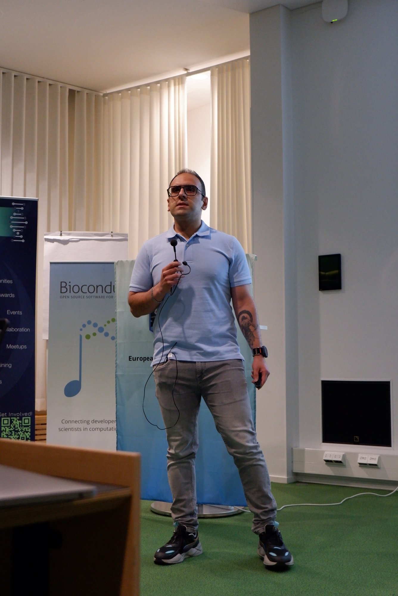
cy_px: 298
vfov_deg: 41.1
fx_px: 795
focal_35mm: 48
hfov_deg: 28.1
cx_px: 199
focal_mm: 32.3
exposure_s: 1/125
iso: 3200
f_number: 4.9
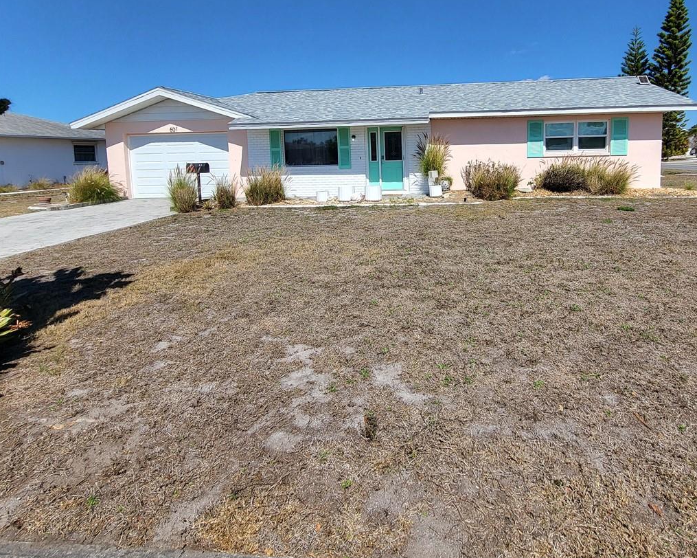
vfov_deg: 66.4
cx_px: 402
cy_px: 188
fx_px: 413
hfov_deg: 79.8
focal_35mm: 20
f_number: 2.2
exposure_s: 1/1225
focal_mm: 1.74
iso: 32
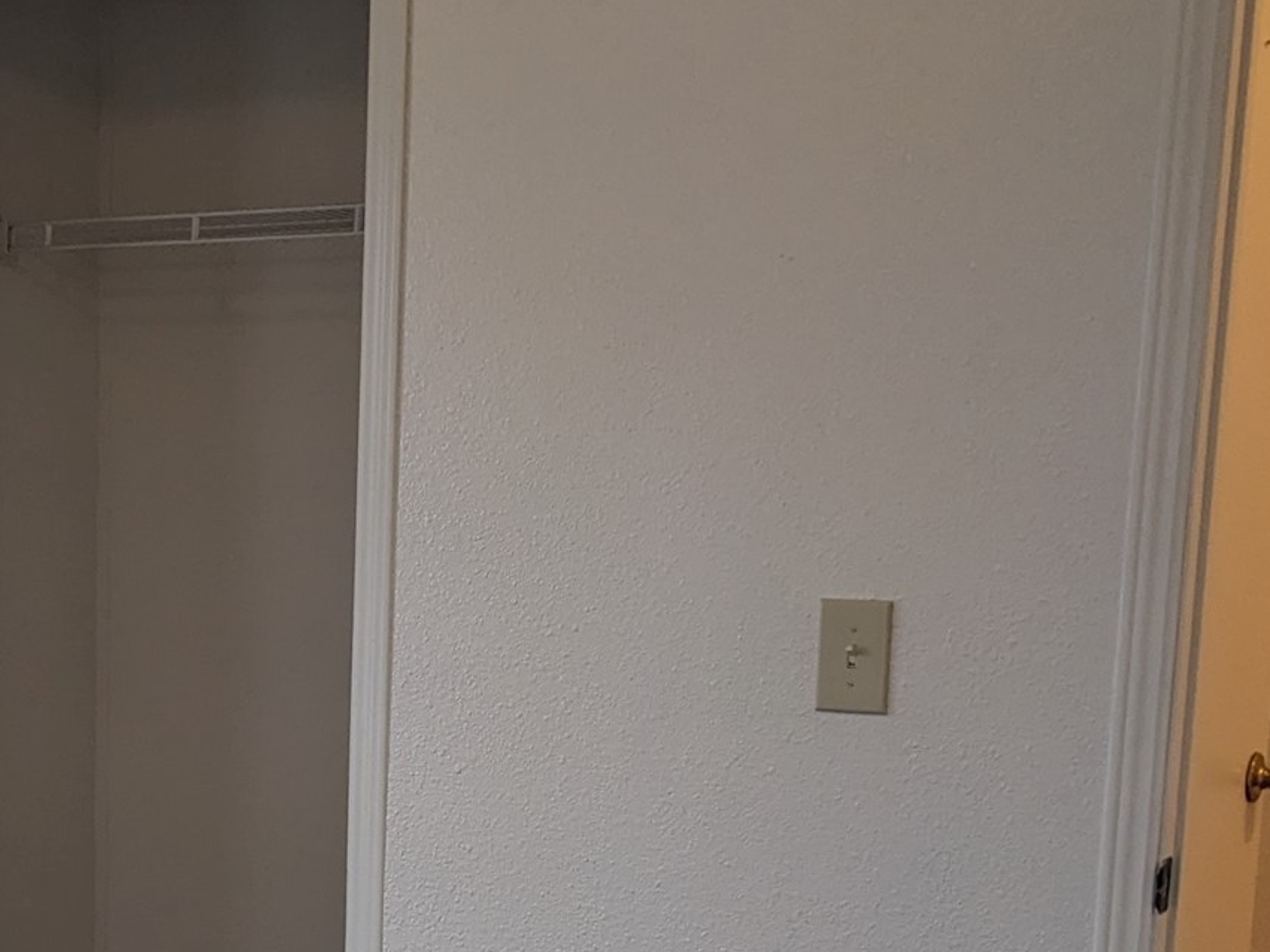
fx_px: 2384
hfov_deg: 28.8
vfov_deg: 22.0
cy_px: 862
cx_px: 164
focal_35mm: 65
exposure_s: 1/60
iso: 51
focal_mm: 4.38
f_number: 1.73
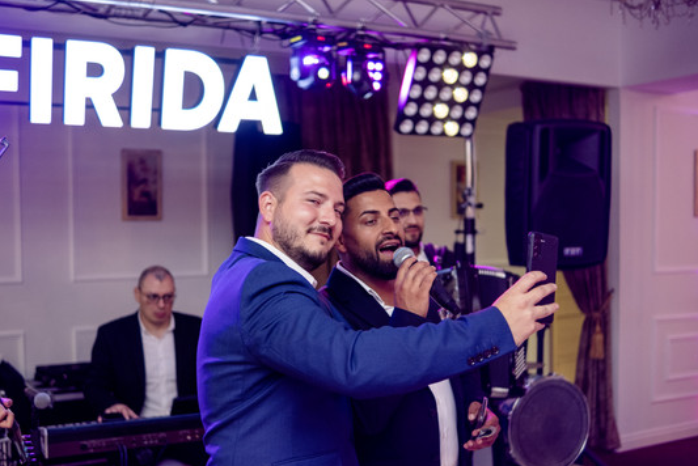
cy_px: 268
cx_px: 323
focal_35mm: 42
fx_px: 815
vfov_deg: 31.9
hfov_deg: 46.3
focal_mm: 23
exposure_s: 1/200
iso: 640
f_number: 1.6
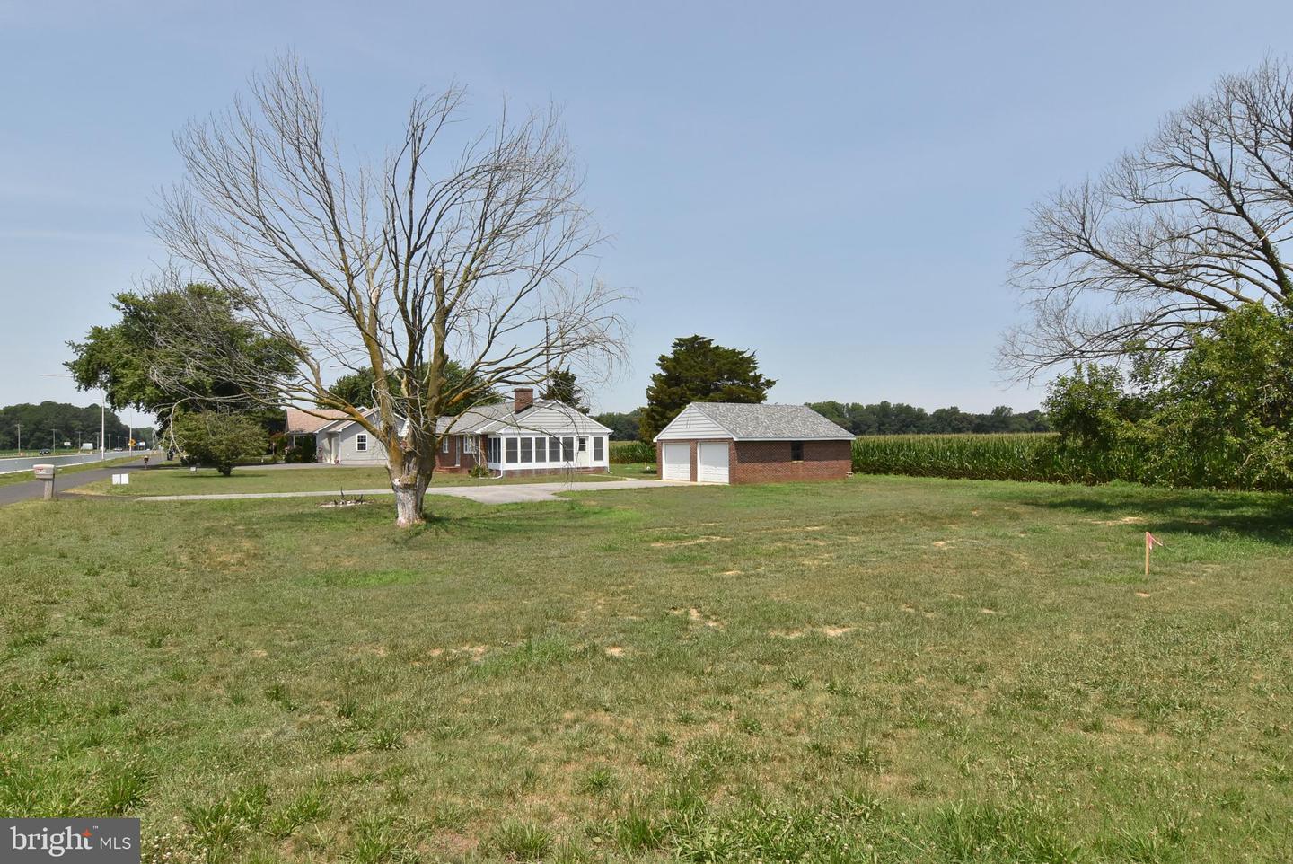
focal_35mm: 18
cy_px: 432
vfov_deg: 67.5
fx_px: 647
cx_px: 646
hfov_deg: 90.0
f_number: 16
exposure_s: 1/1000
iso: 800
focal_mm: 12
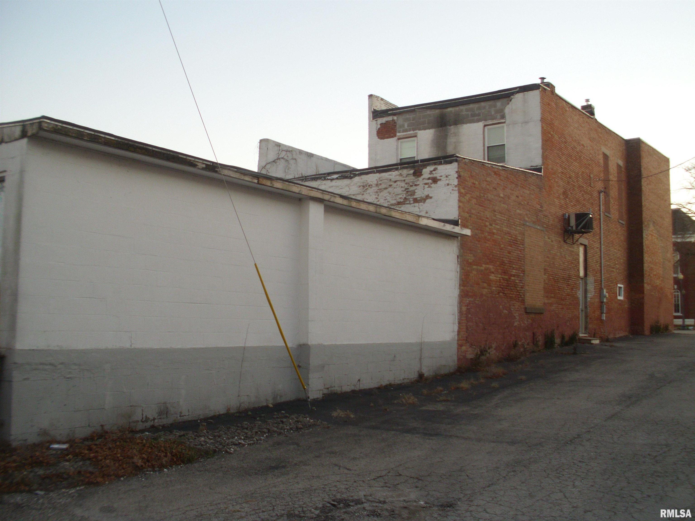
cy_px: 260
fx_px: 763
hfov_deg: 49.0
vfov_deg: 37.7
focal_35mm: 38
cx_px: 348
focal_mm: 6.3
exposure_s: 1/60
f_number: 2.9
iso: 100
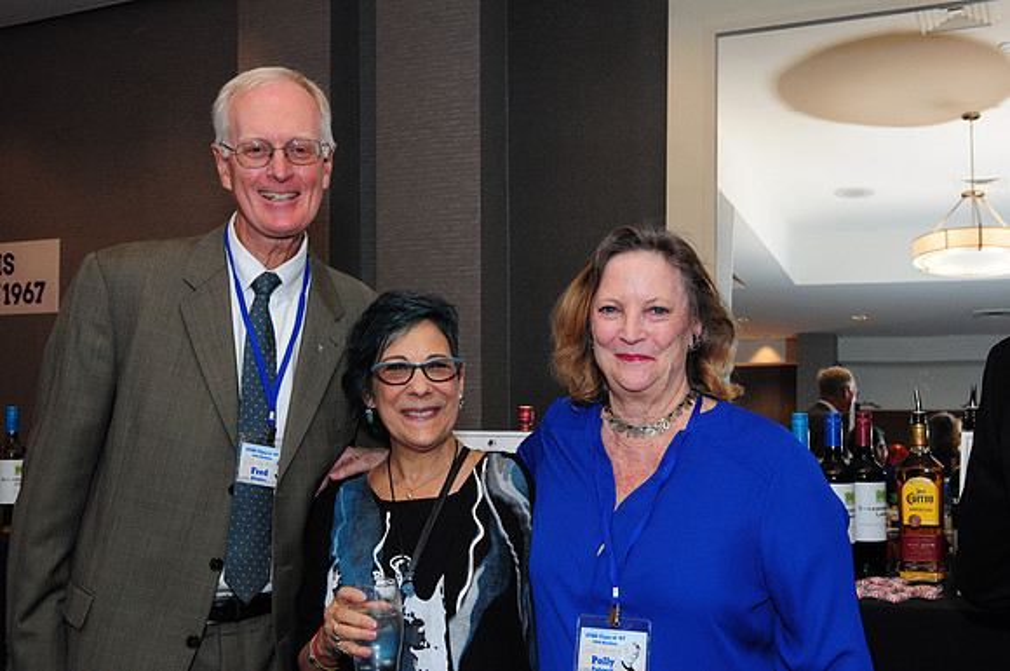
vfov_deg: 32.9
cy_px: 336
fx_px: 1135
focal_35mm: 40
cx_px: 505
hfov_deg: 48.0
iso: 1000
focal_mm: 27
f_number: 6.3
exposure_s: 1/60
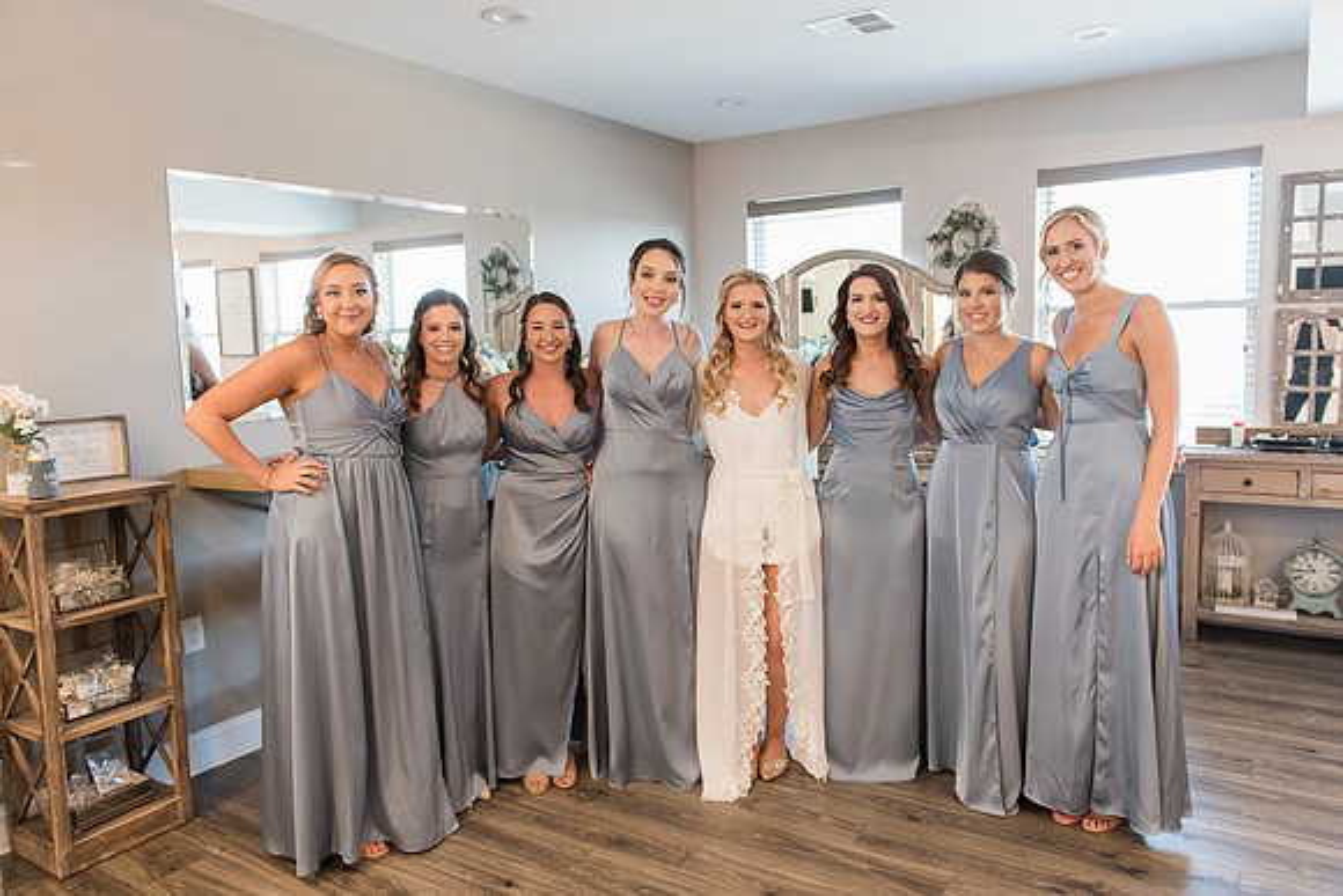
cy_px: 432
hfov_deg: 70.4
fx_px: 951
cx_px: 674
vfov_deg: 50.4
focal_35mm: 25
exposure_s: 1/80
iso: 1000
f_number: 3.2
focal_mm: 24
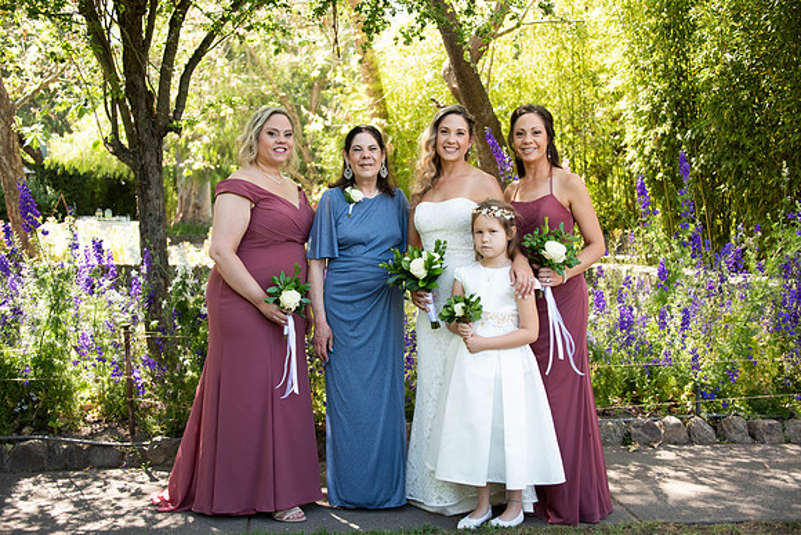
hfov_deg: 44.5
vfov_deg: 30.5
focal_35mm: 44
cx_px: 400
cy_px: 268
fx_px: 979
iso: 500
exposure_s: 1/320
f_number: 4.2
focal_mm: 44
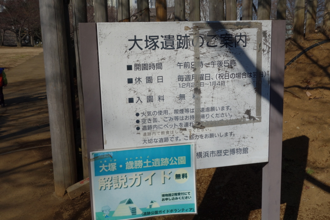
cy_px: 110
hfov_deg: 48.5
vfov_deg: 33.4
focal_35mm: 40
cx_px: 165
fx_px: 367
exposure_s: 1/800
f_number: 7.1
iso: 125
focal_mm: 14.75
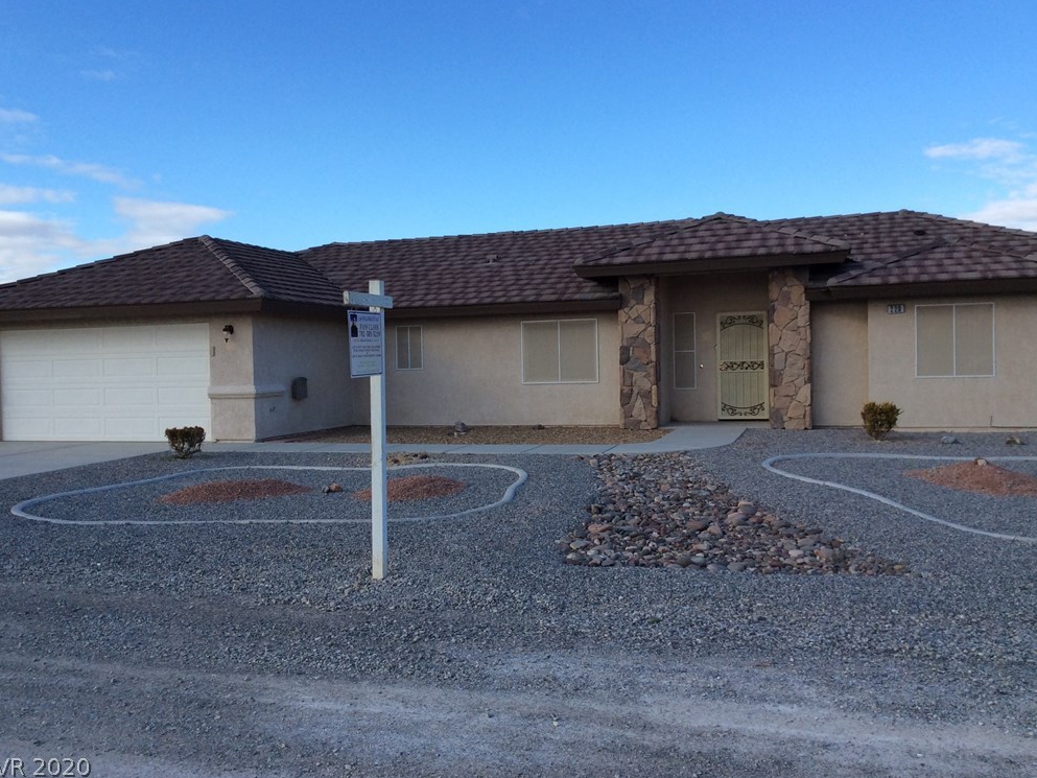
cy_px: 384
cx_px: 512
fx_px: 989
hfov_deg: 55.3
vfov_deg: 43.0
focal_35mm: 33
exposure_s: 1/752
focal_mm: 3.3
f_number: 2.4
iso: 32
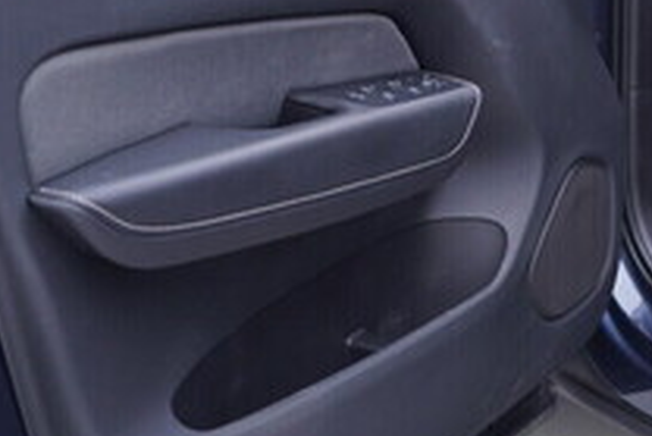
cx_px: 727
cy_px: -20
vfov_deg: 14.2
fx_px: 1722
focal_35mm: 95
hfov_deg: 20.4
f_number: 2.8
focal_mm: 24
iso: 125
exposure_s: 1/40
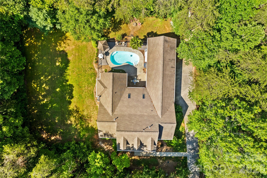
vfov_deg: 57.2
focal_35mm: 22
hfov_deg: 78.6
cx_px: 134
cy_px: 89
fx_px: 163
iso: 100
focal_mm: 8.38
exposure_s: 1/500
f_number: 2.8
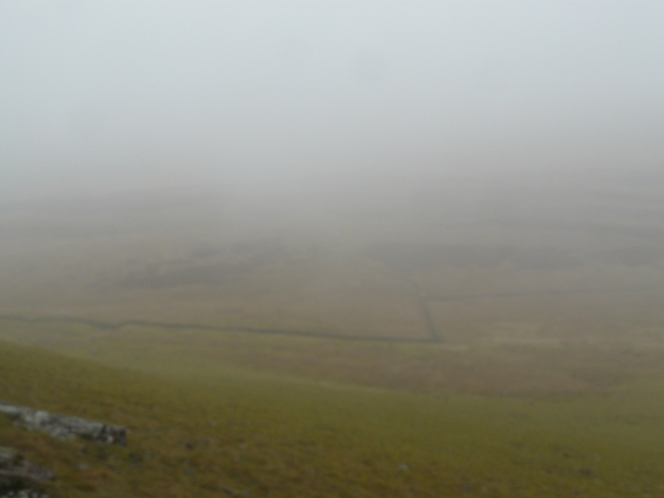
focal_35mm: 36
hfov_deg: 51.4
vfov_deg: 39.7
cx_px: 332
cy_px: 249
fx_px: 691
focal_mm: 6
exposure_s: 1/200
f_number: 4.5
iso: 100
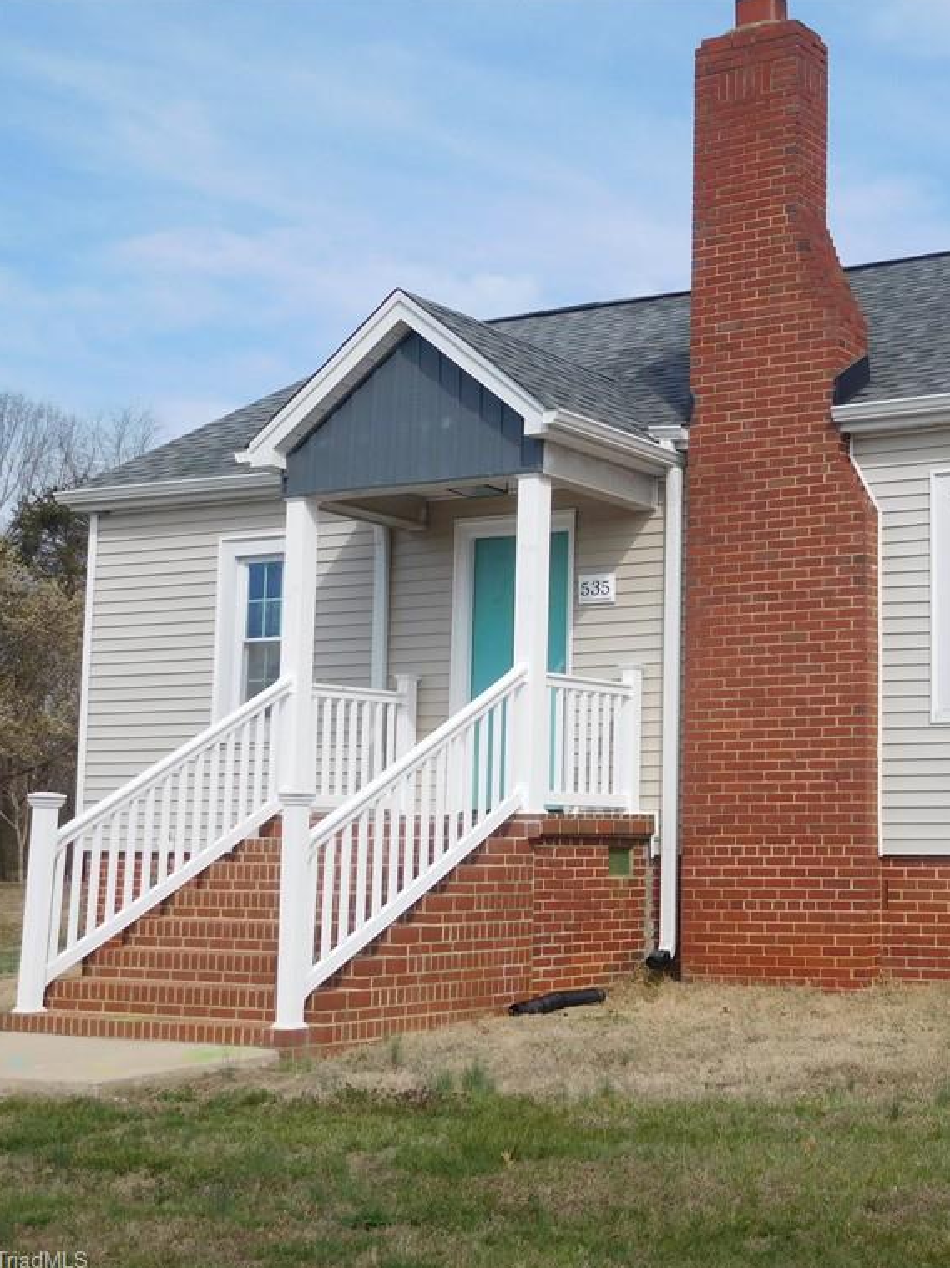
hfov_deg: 26.3
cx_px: 823
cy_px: 635
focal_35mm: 54
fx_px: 1977
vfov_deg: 35.5
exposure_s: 1/400
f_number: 7.8
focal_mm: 7.1
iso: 125
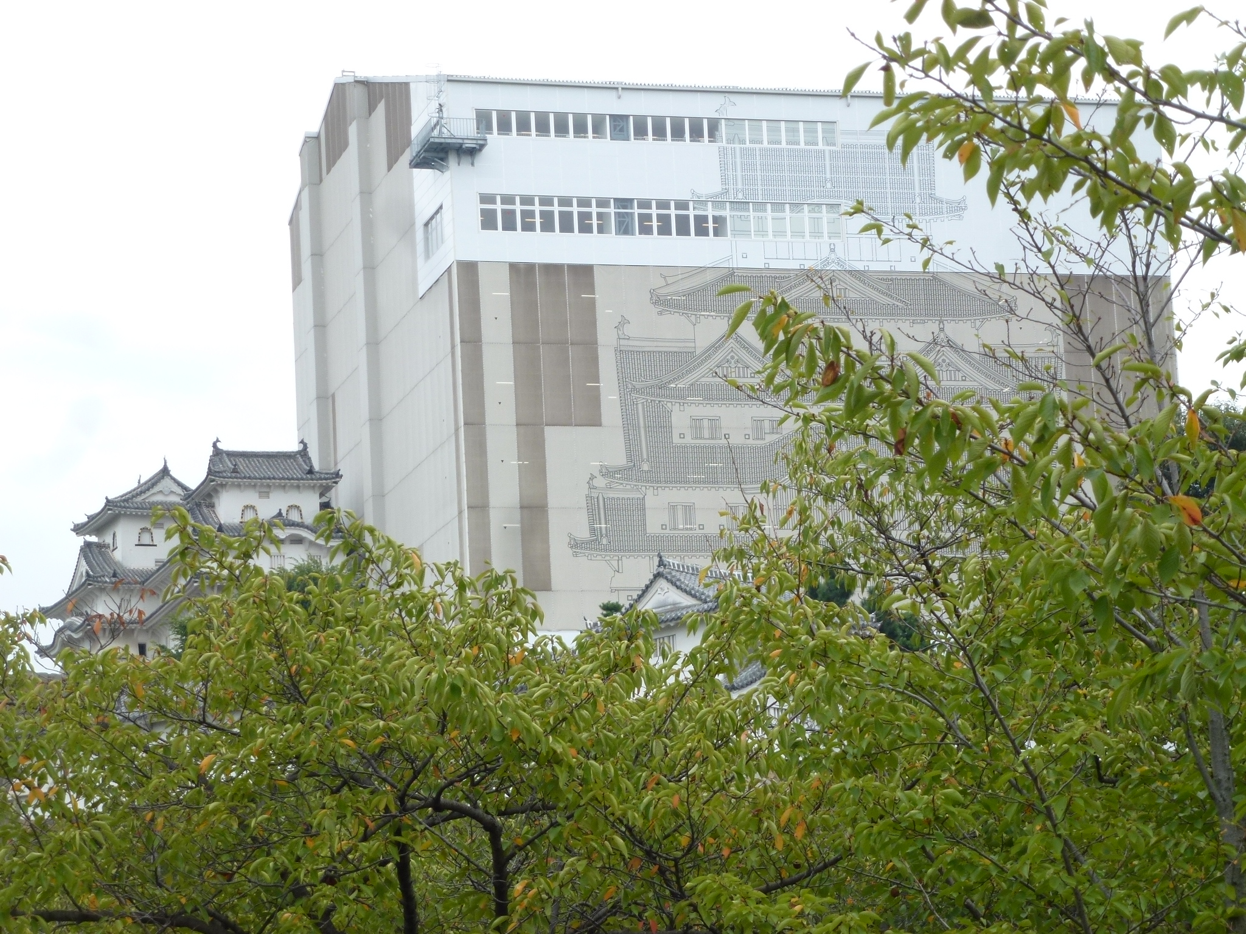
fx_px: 3743
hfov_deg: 18.9
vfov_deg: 14.2
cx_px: 623
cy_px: 467
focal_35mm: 104
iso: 100
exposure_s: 1/200
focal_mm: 18.7
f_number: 5
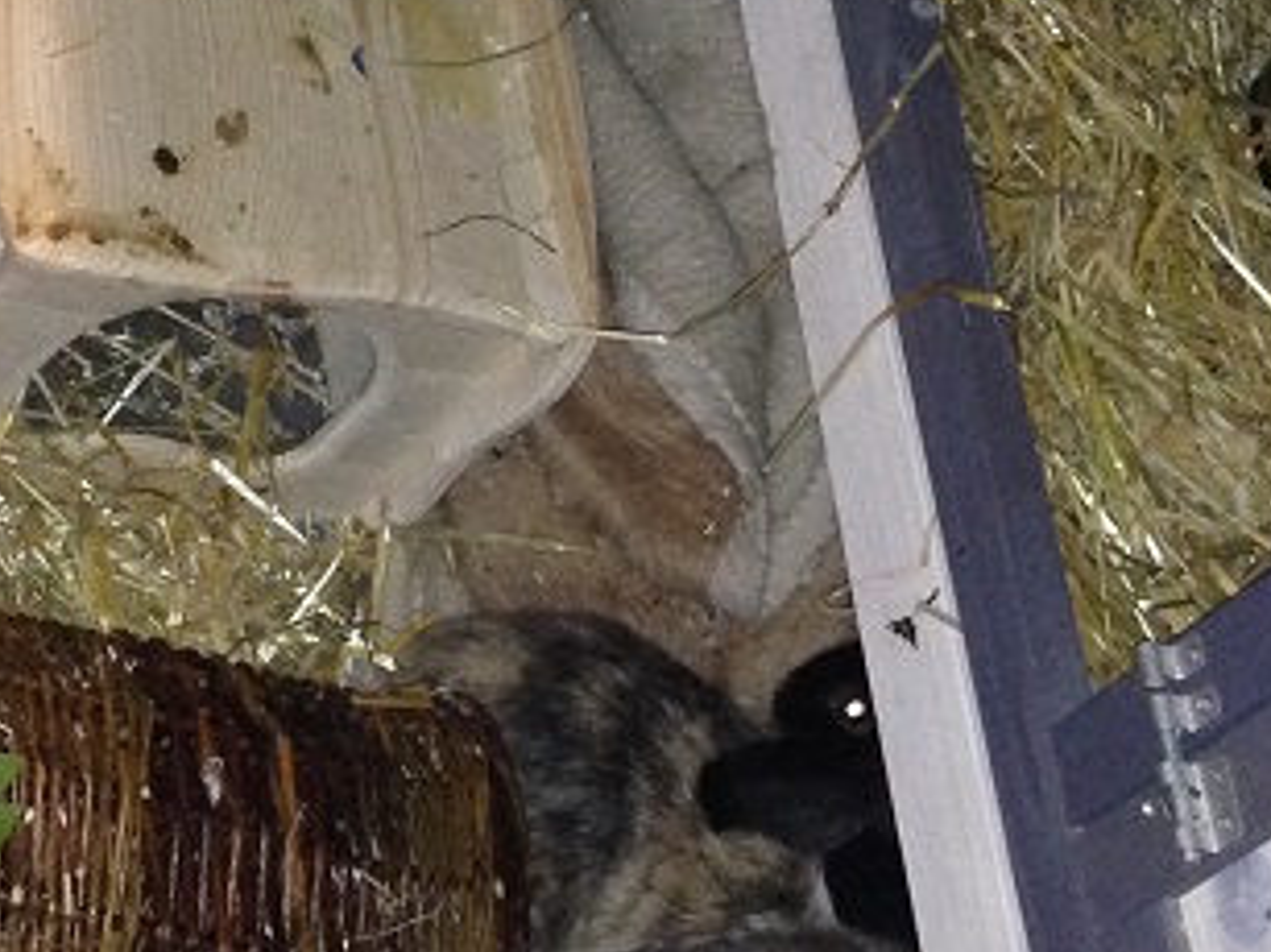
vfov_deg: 13.4
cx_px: 132
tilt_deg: -48.4
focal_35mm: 110
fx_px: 4037
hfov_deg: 17.6
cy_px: 137
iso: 250
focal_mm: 4.12
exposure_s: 1/16
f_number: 2.4
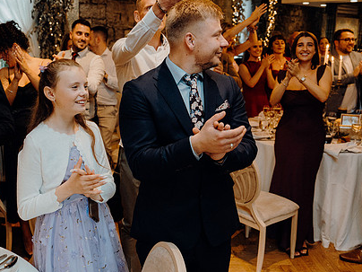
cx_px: 134
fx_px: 418
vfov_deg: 35.9
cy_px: 119
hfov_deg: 46.3
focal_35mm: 40
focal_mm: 29
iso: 2500
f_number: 3.5
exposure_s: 1/160
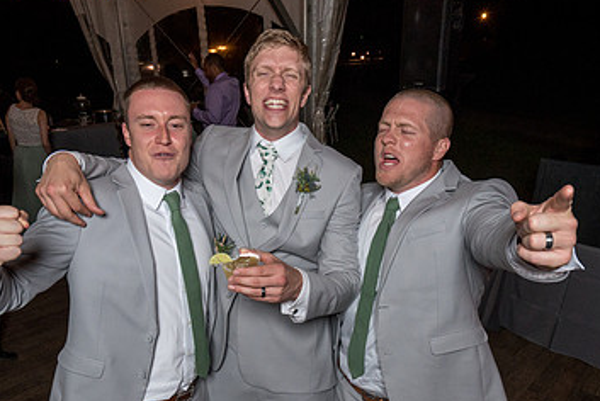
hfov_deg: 63.6
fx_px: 484
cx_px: 291
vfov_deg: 44.0
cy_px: 286
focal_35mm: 29
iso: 2000
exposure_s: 1/200
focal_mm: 16
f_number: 5.6
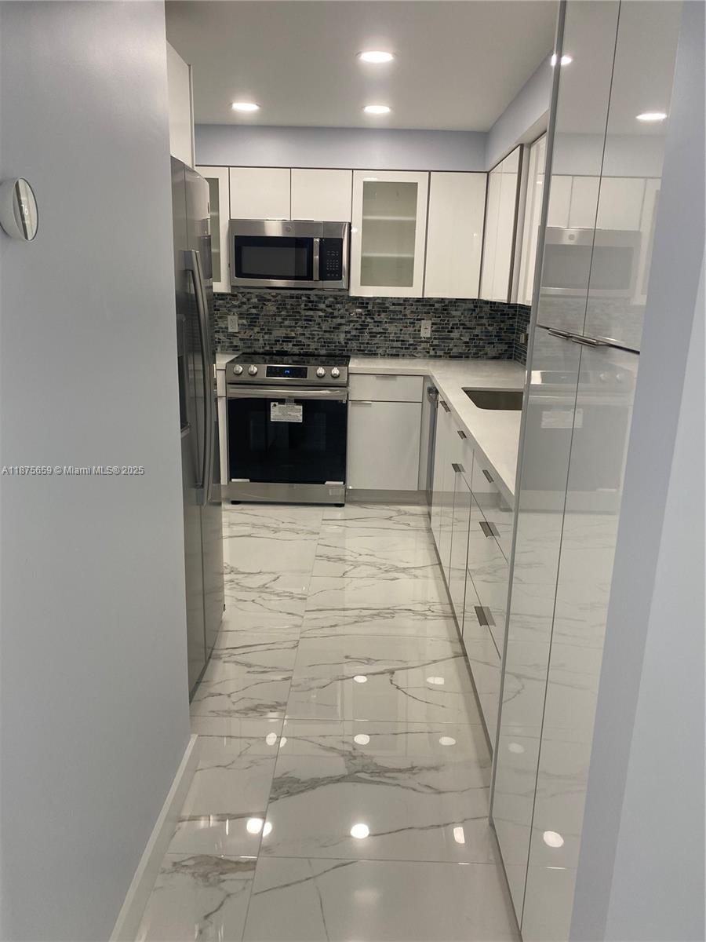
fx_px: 707
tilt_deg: -14.8
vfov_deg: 67.3
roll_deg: -0.9
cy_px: 471
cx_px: 353
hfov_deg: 53.1
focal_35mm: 26
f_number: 1.8
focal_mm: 4.25
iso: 100
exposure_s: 1/120
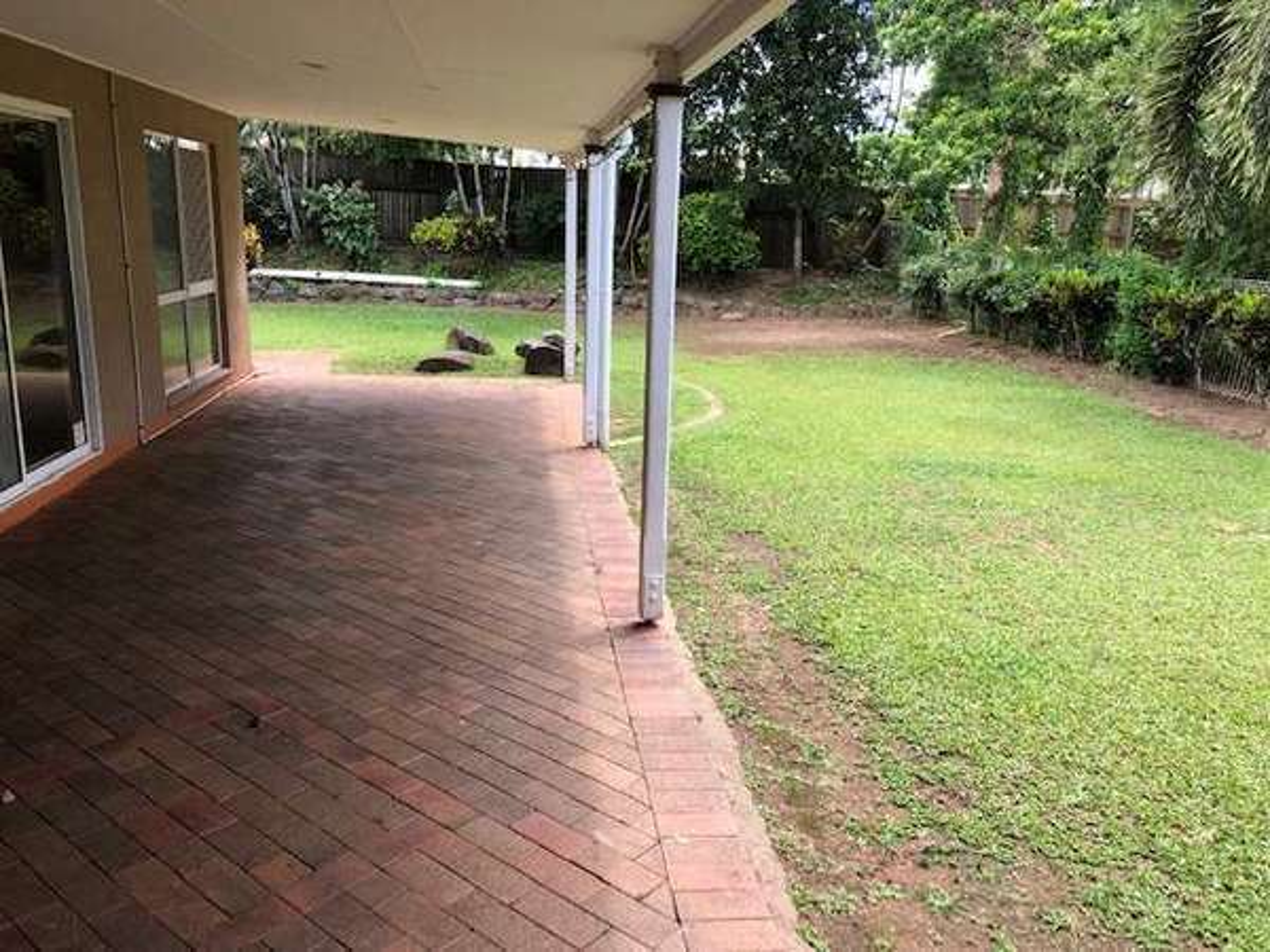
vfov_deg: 49.7
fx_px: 1027
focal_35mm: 28
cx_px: 635
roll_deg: -0.6
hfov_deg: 63.4
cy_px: 476
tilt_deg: -14.0
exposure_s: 1/237
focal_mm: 4
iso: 20
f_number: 1.8
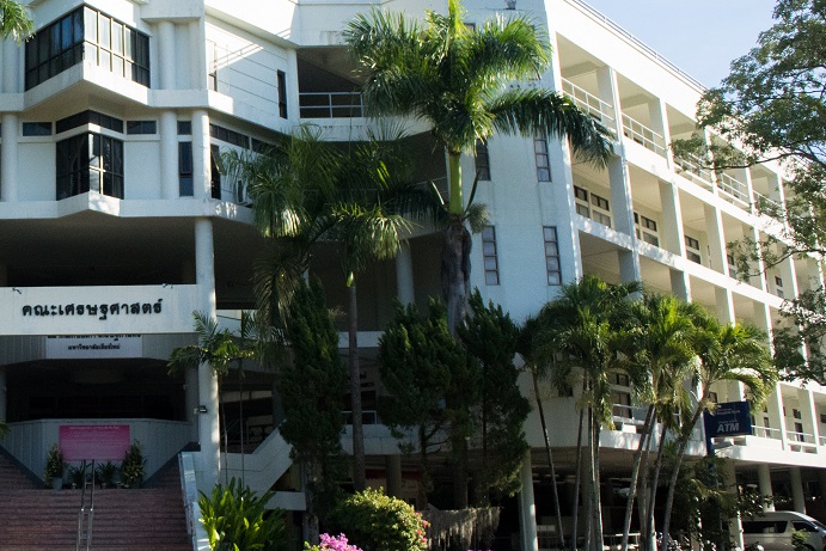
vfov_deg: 27.0
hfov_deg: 37.0
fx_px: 1147
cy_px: 241
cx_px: 78
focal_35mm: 50
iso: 1000
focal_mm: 10
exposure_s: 1/4000
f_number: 3.5
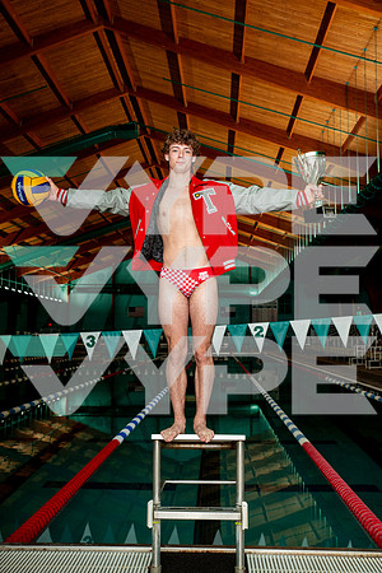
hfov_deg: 35.1
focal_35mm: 38
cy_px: 286
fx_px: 605
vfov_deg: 50.7
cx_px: 191
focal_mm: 38
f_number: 7.1
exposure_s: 1/200
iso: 800
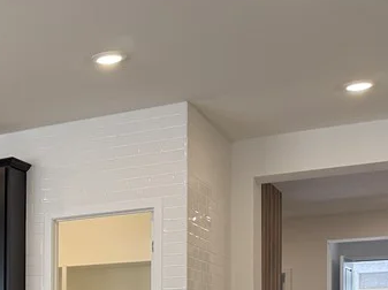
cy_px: 356
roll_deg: -0.2
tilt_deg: +0.0
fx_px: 817
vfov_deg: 18.9
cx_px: -177
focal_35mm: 73
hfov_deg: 22.4
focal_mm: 6.76
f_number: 1.78
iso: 160
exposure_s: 1/120
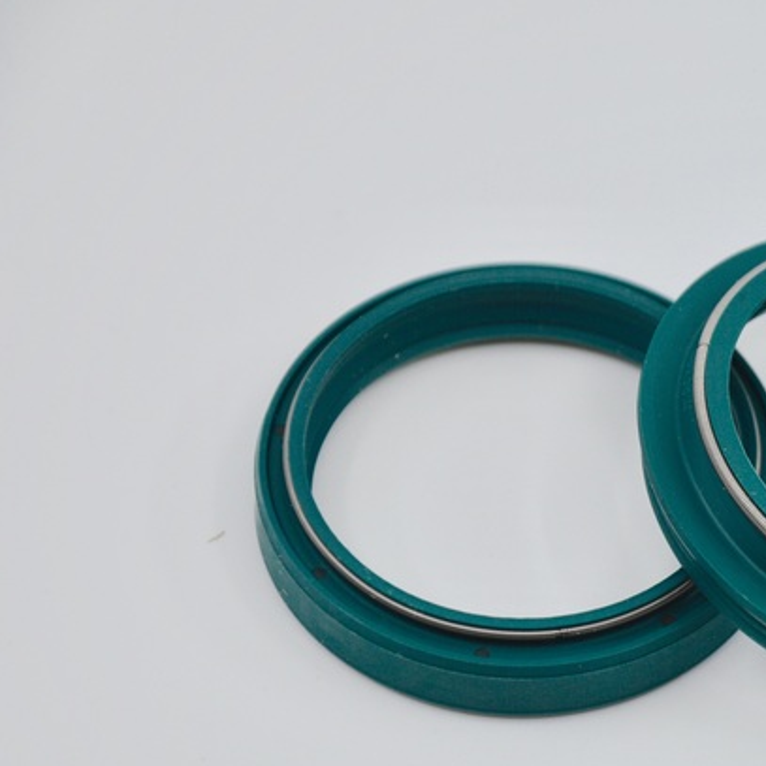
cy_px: 471
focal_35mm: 263
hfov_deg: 6.6
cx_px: 738
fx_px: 6580
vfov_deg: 6.7
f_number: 6.3
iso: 100
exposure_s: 1/160
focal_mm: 105
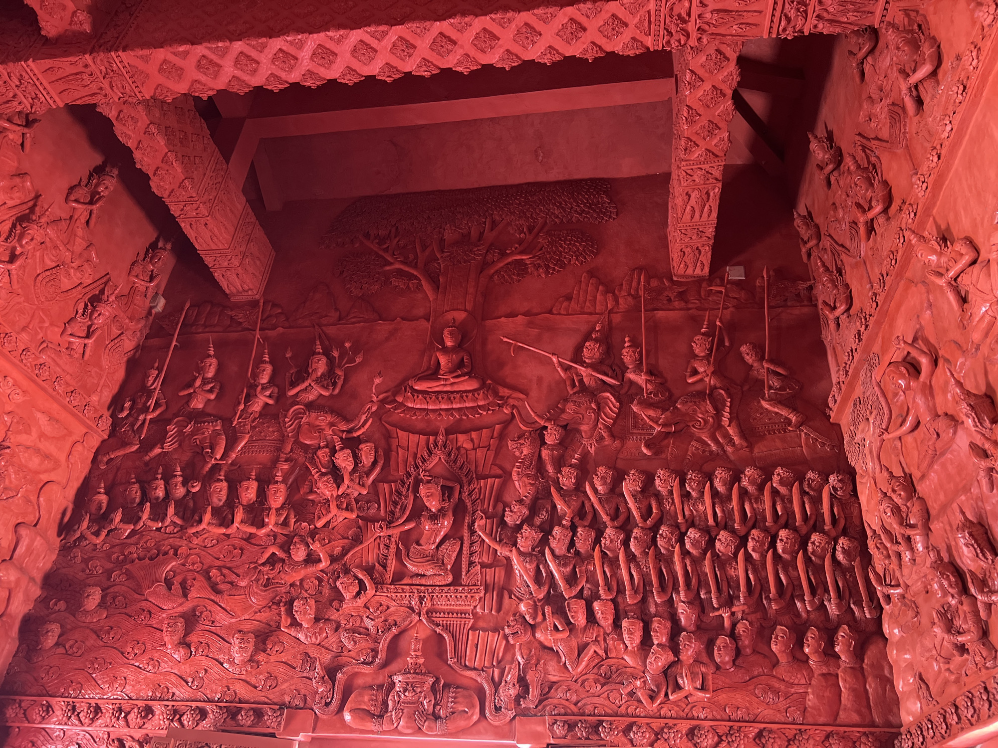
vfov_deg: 53.1
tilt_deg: +33.2
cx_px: 499
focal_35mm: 26
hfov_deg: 67.3
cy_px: 374
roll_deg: -4.3
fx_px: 750
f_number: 1.5
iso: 500
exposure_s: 1/60
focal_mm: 5.7
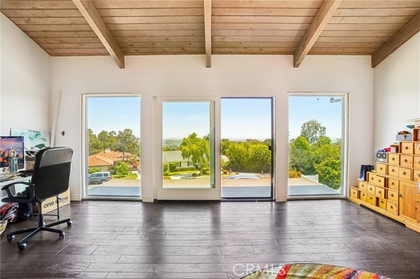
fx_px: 187
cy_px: 140
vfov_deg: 73.7
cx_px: 210
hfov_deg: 96.8
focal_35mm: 16
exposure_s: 1/160
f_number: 8
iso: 400
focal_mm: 16
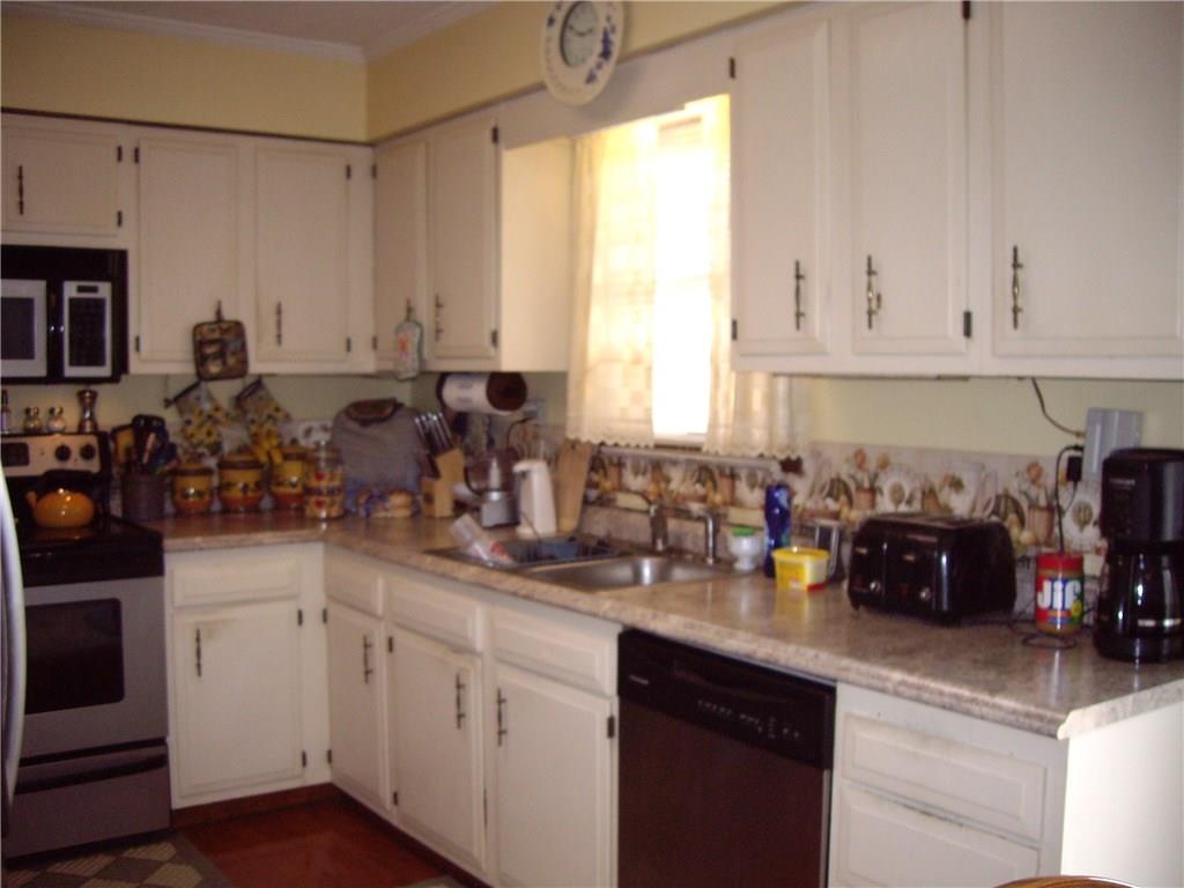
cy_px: 444
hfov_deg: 49.0
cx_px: 592
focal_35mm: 38
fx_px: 1300
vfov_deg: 37.7
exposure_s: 1/40
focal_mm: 6.2
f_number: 2.7
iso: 200
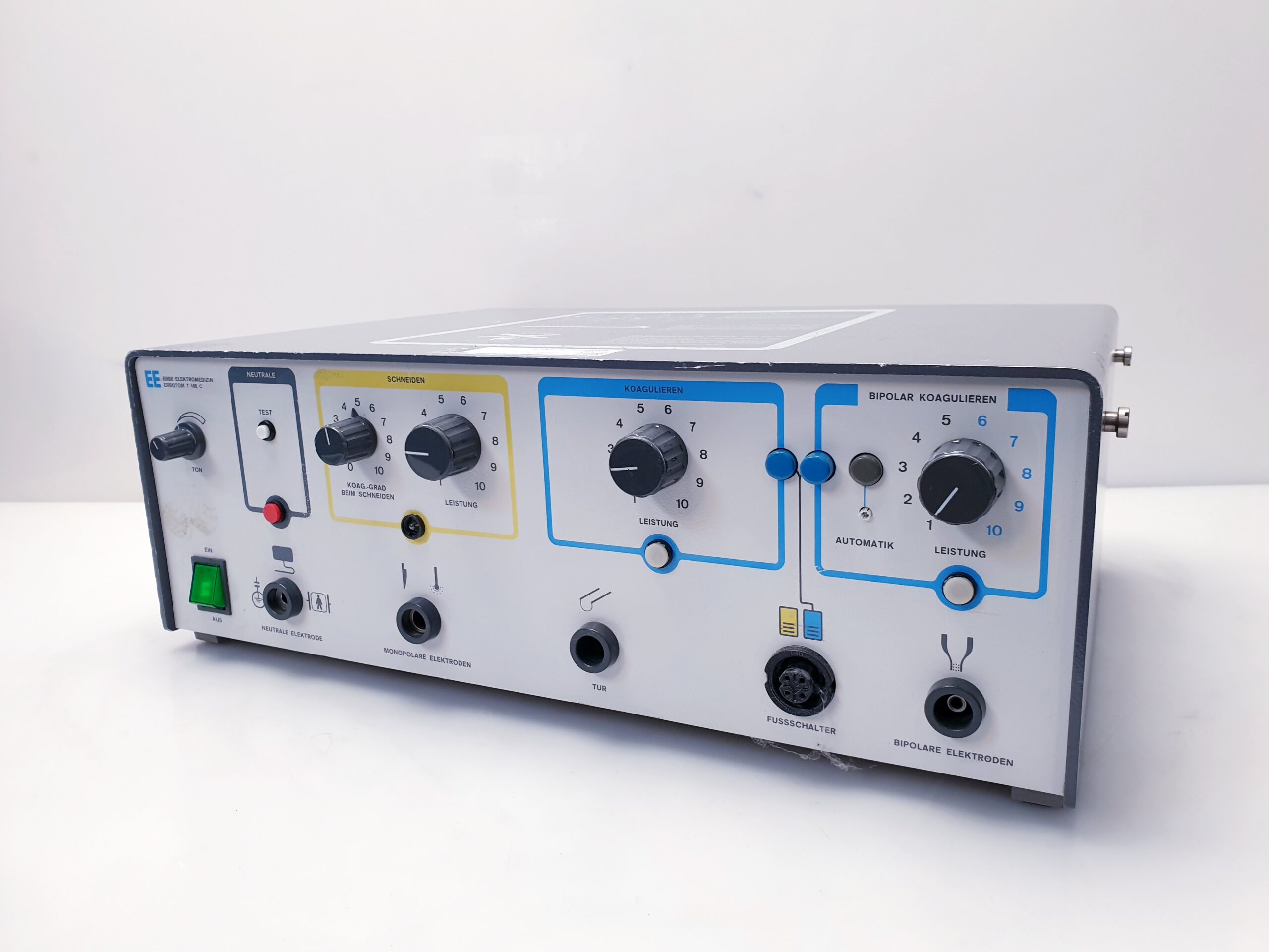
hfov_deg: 67.3
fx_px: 953
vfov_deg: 53.1
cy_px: 476
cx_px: 634
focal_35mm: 26
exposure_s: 1/50
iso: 80
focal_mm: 4.3
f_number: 2.4
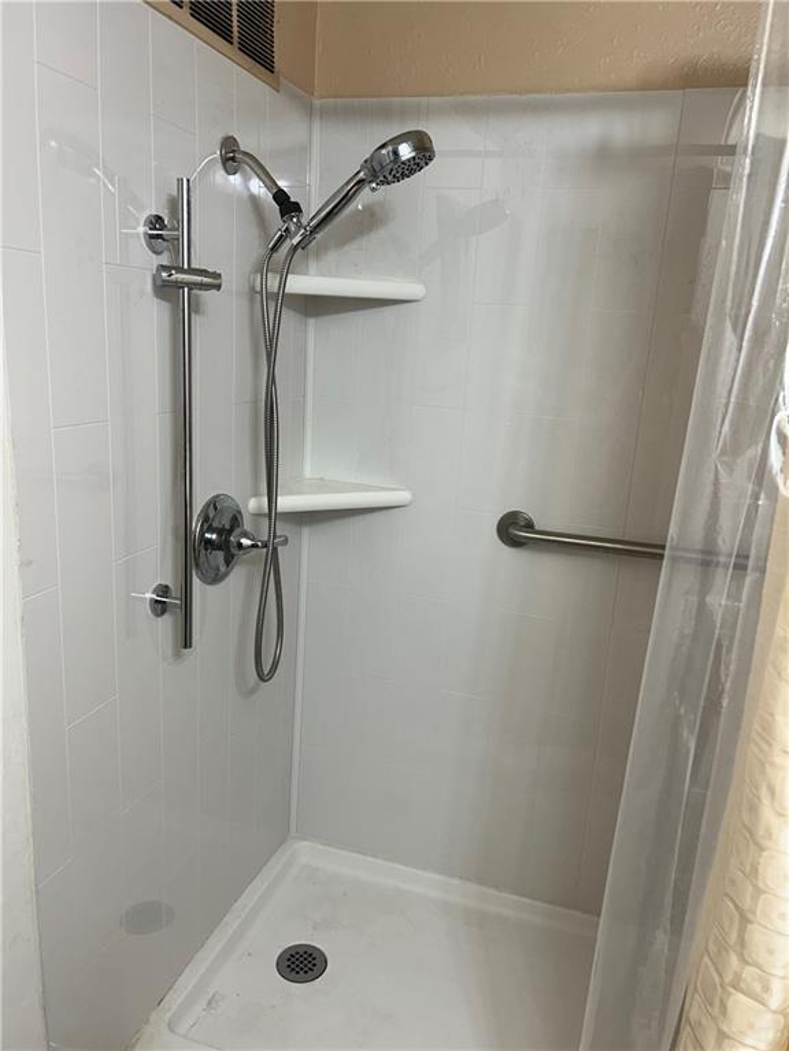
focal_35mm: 26
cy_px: 526
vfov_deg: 67.3
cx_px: 394
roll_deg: -3.6
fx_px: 790
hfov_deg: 53.1
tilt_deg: -13.6
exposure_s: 1/120
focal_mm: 5.7
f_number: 1.5
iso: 50
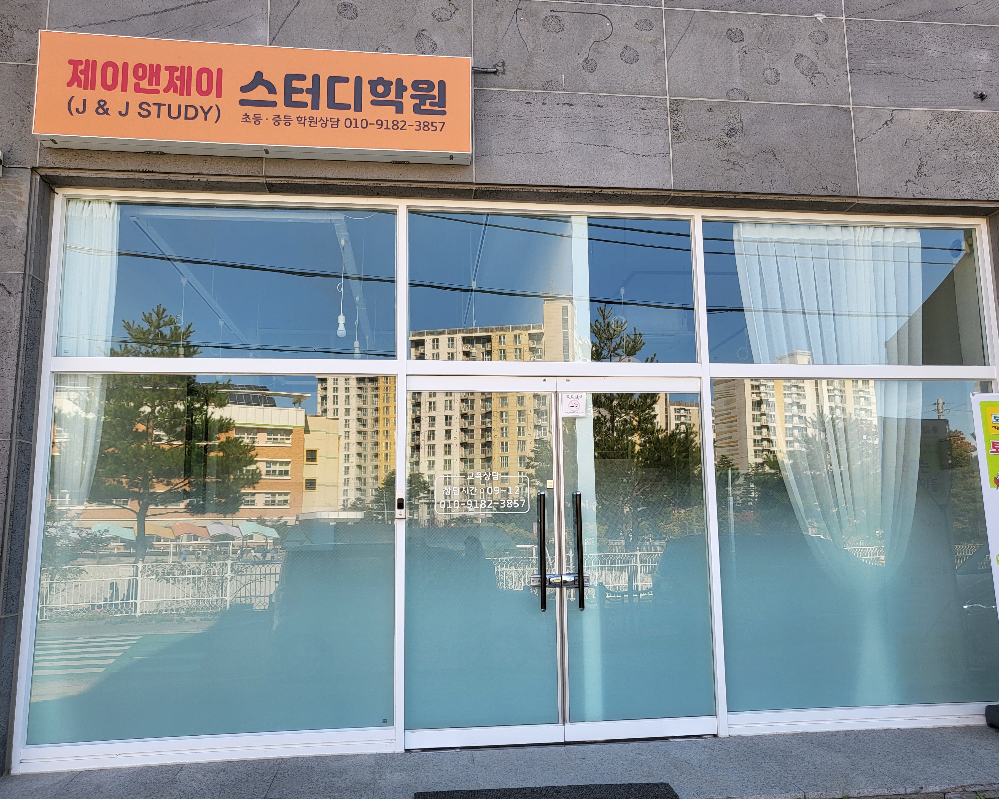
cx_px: 545
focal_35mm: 28
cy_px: 404
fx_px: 828
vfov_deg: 51.5
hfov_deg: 62.1
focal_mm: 4.25
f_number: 1.8
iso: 50
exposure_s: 1/515
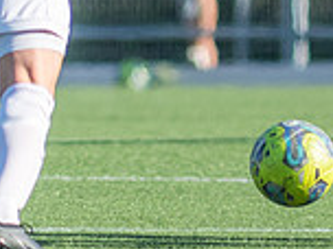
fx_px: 20500
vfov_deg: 0.7
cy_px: 43
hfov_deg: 0.9
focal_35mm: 2131
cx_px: 748
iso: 110
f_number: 3.5
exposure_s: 1/1600
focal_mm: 300
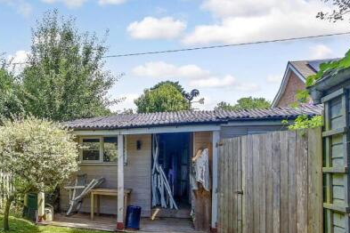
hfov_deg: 67.0
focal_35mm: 25
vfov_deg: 50.5
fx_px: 243
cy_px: 152
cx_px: 88
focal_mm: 10
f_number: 8
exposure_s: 1/80
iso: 160
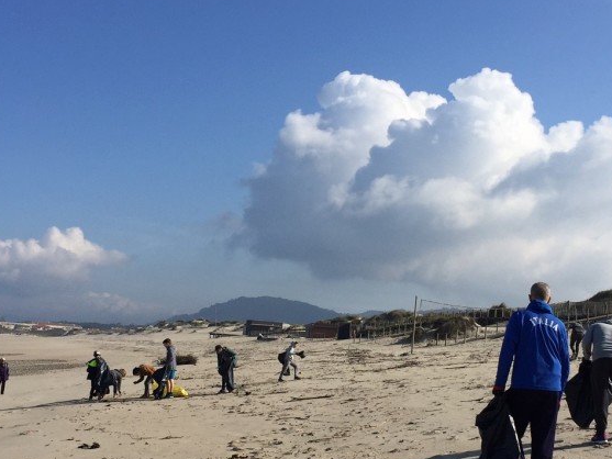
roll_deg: -3.7
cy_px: 280
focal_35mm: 50
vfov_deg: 29.0
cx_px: 356
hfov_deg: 38.1
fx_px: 884
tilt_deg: +4.6
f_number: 2.2
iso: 32
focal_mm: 4.15
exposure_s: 1/3968
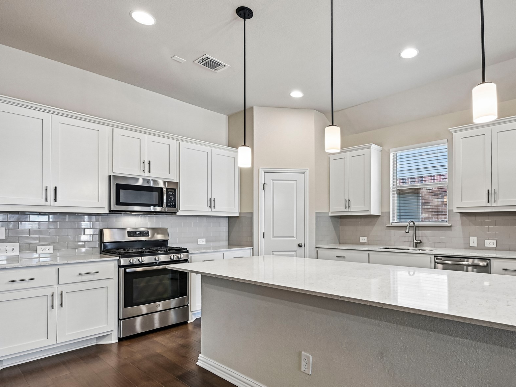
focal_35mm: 21
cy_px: 222
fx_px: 308
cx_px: 330
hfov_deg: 78.1
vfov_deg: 64.0
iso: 360
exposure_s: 1/15
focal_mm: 15.5
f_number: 8
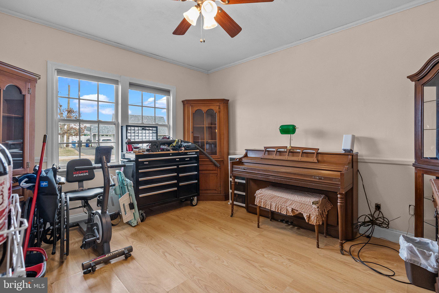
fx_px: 195
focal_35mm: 16
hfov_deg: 96.7
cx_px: 220
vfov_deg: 73.8
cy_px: 146
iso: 2500
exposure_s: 1/30
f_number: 8
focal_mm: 16
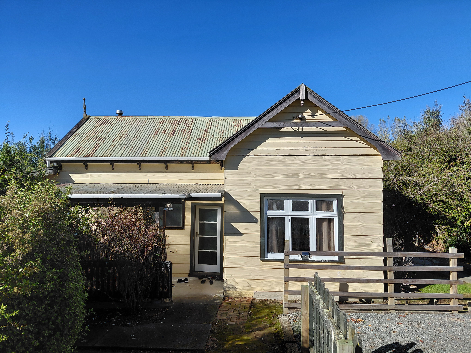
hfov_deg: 69.4
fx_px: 340
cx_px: 236
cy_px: 176
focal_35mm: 25
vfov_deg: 54.9
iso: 50
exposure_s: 1/5285
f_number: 1.8
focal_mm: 4.69
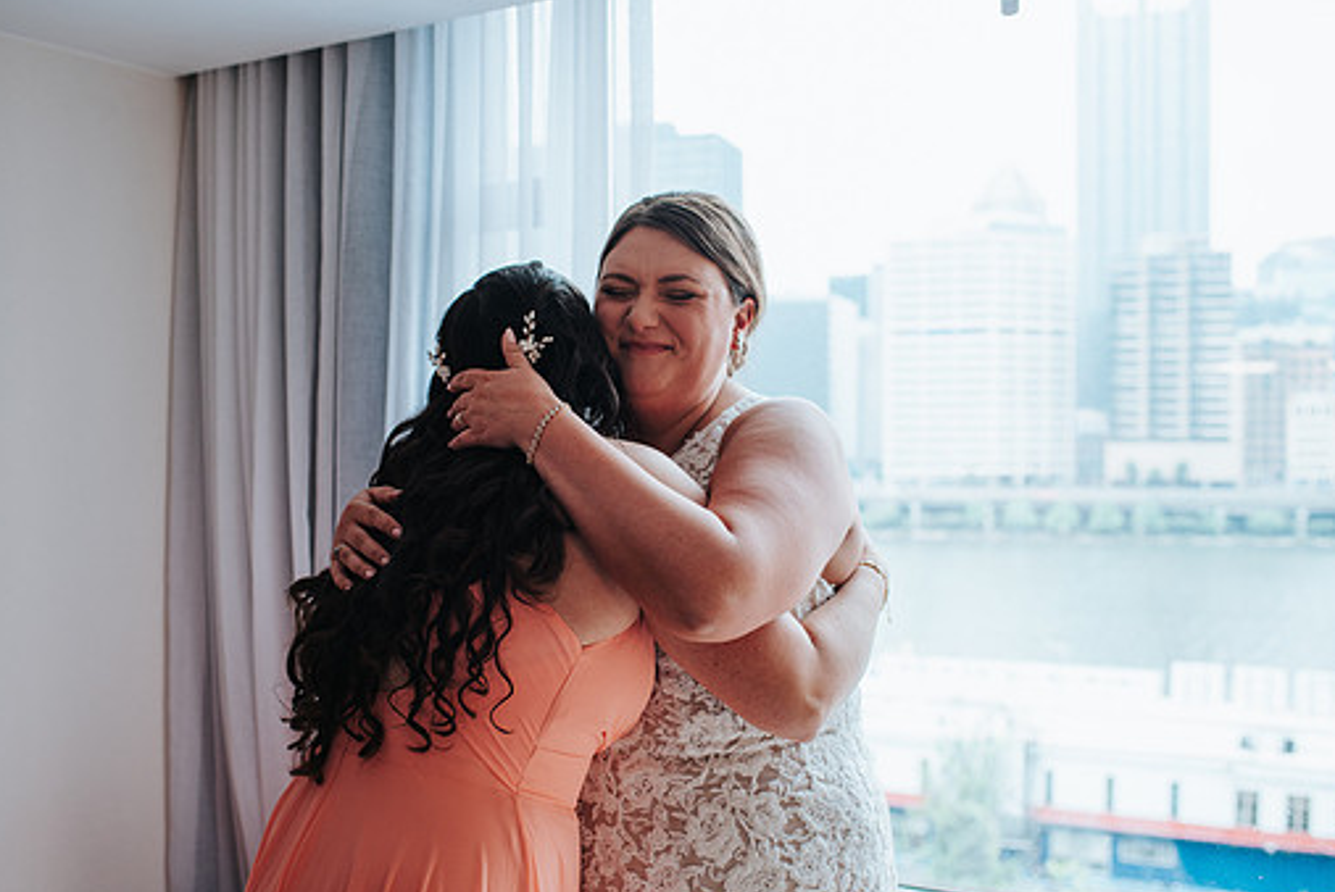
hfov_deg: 48.3
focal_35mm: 40
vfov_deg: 33.4
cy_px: 488
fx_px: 1485
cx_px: 579
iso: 320
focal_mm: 35
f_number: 3.2
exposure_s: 1/200
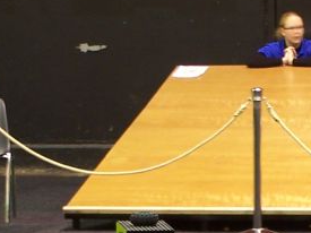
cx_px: 440
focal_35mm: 279
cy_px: 399
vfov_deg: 5.3
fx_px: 2506
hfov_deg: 7.0
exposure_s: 1/2
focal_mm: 12.4
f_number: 3.2
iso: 80
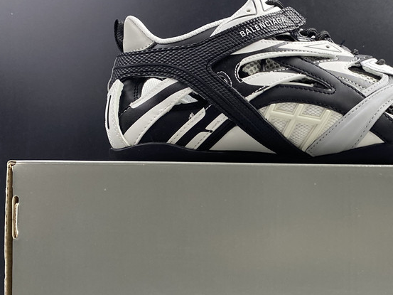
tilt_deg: +3.1
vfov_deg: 30.6
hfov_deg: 39.0
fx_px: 534
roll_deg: +0.5
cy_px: 206
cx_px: 311
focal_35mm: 47
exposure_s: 1/50
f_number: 1.8
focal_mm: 4.25
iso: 64
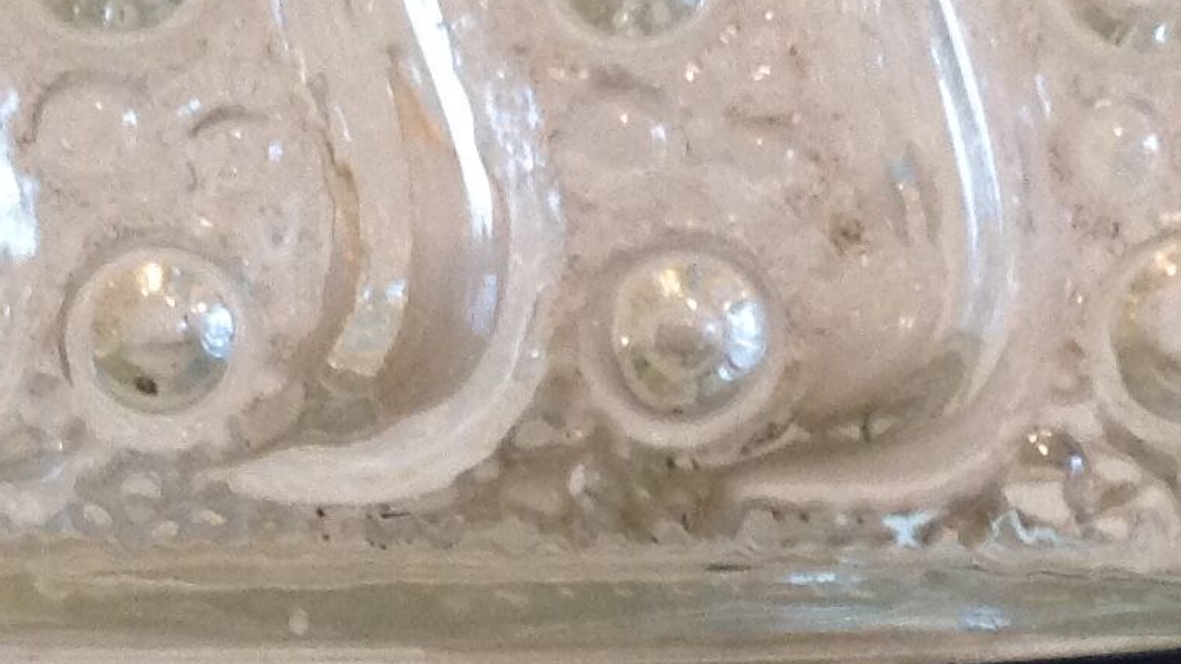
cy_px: 191
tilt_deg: +0.7
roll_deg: -0.1
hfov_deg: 16.6
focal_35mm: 129
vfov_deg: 9.4
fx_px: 4039
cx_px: 460
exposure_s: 1/17
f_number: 2.4
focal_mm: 4.28
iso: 250
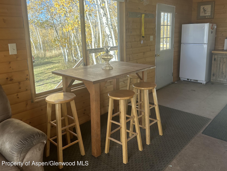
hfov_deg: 61.6
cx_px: 119
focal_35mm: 29
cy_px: 69
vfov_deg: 48.0
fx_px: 190
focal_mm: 6.86
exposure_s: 1/491
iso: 80
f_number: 1.78
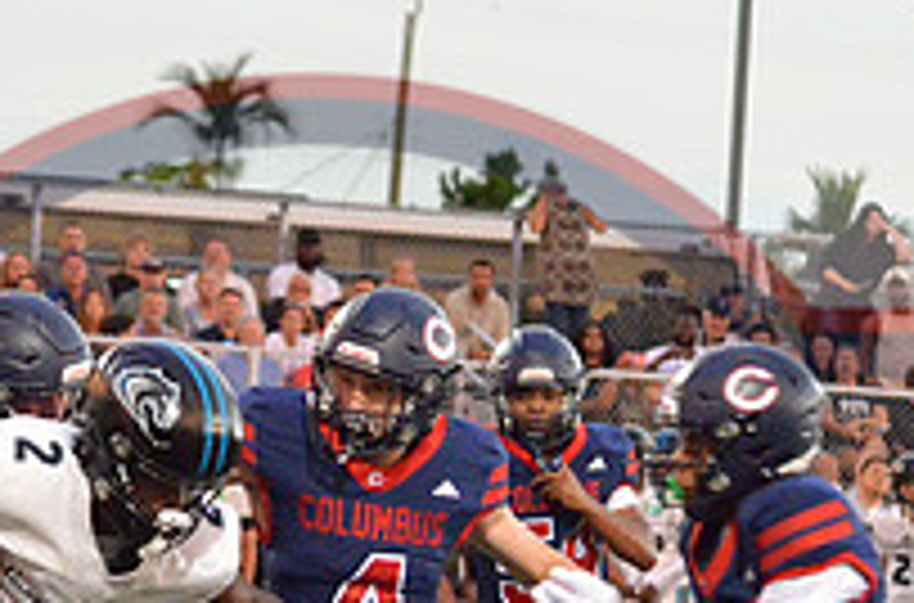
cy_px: 558
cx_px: 293
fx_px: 10630
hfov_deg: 4.9
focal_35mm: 420
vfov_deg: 3.2
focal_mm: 98
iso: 4500
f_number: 4.5
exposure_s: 1/500
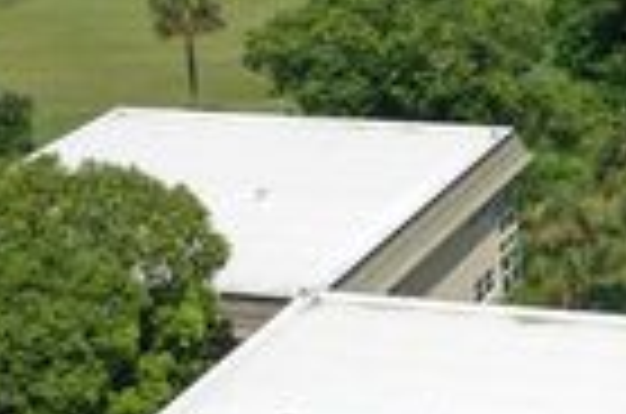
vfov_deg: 13.4
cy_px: 313
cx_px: 644
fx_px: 1752
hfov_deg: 19.6
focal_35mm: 101
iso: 100
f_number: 6.3
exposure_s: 1/640
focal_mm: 10.26
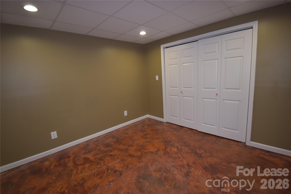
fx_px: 121
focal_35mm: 15
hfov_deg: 100.4
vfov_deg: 77.3
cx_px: 146
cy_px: 97
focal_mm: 10
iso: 400
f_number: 4.5
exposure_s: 1/60
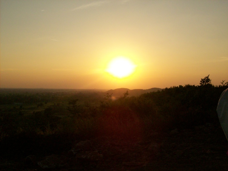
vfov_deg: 32.2
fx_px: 296
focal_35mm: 45
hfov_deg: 42.1
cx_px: 114
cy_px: 86
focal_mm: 7.6
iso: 200
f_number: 5.4
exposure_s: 1/1401
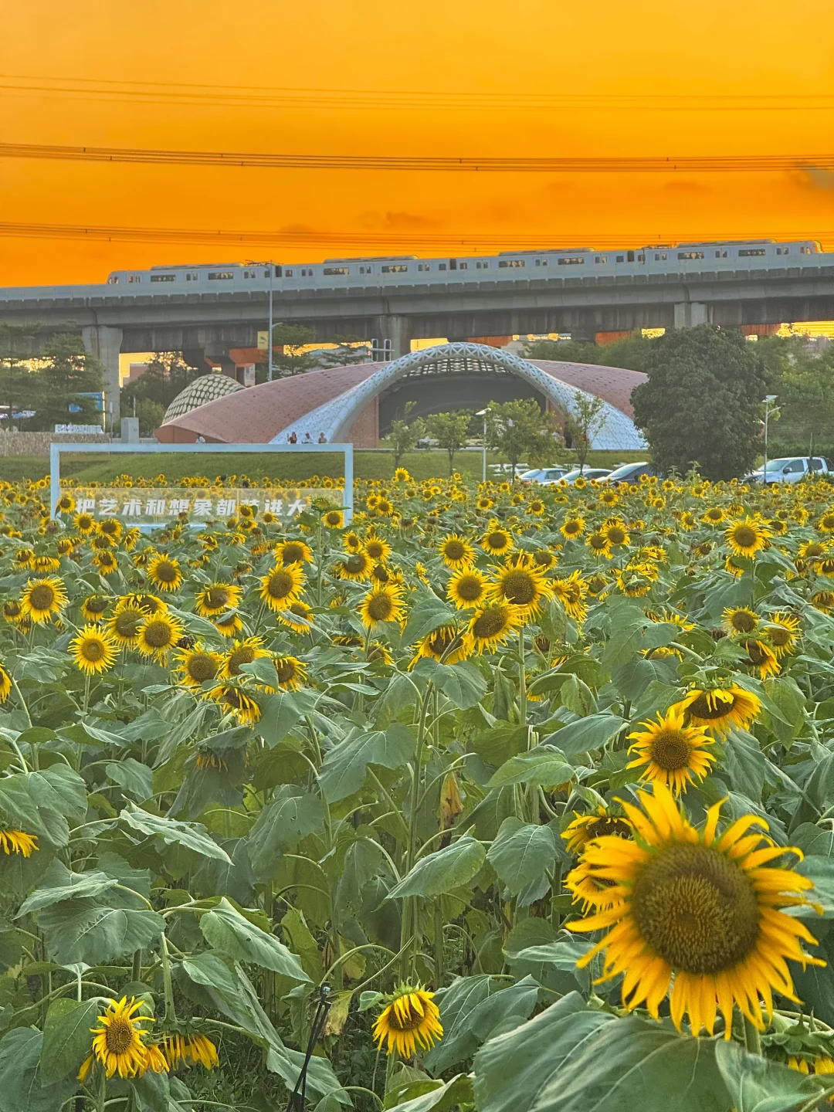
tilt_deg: +0.0
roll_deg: -1.0
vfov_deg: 16.4
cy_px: 556
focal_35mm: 120
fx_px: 3855
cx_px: 417
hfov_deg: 12.3
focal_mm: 15.66
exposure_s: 1/124
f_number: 2.8
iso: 50
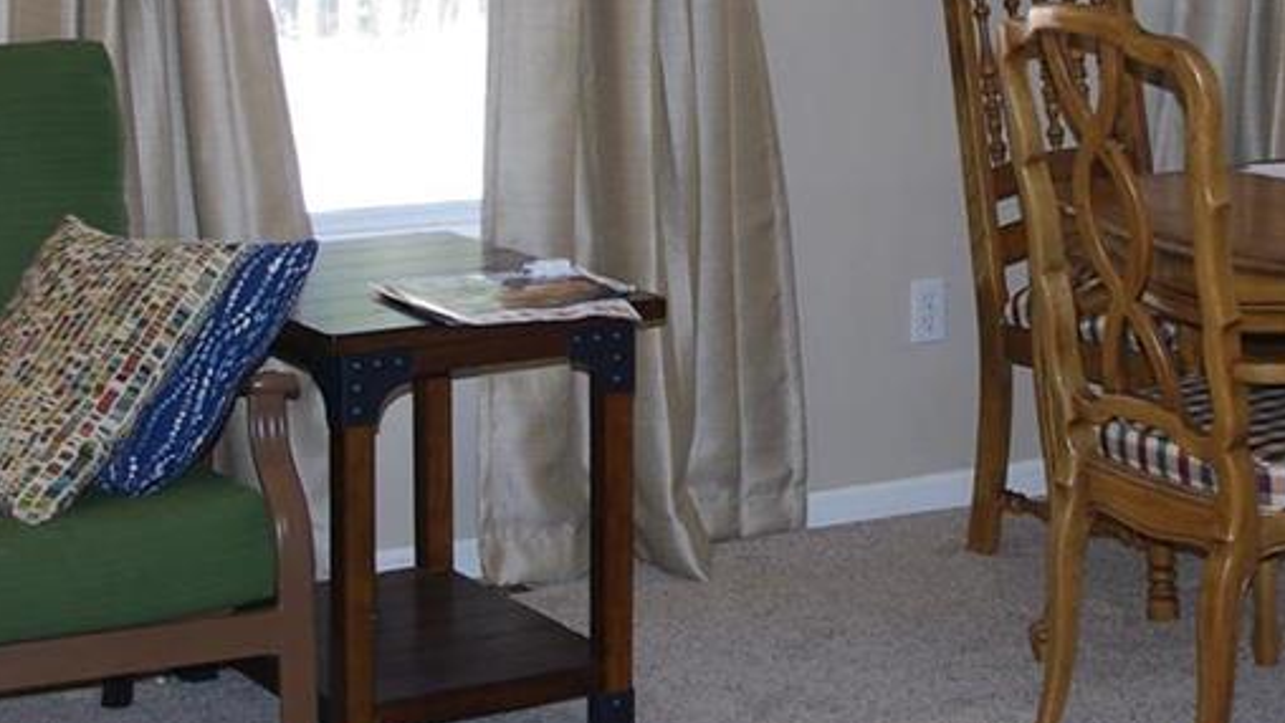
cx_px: 749
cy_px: 81
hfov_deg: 23.9
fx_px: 3033
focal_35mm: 89
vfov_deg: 13.5
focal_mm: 18
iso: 200
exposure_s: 1/50
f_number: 3.5
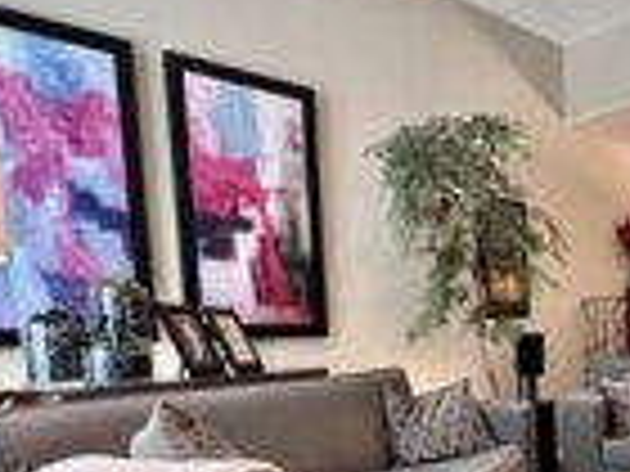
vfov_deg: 37.8
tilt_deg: -5.5
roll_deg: +1.9
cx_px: 522
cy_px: 396
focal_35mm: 36
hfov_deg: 47.9
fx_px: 655
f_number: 2.2
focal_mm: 2.22
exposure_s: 1/60
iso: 500
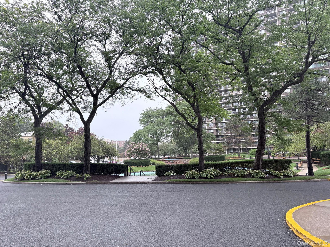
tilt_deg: +6.6
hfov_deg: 67.3
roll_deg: +1.8
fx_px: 248
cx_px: 165
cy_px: 124
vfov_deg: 53.1
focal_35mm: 26
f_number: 1.6
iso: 64
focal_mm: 5.96
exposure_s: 1/756
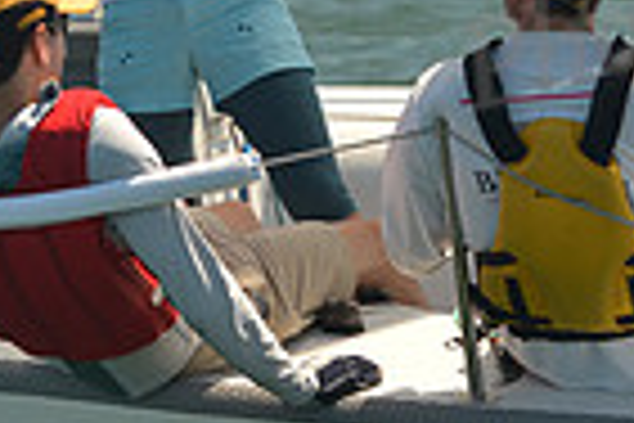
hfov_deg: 5.3
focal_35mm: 391
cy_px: 290
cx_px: 234
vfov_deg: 3.5
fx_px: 6885
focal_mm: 95
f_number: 5.6
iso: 200
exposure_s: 1/640
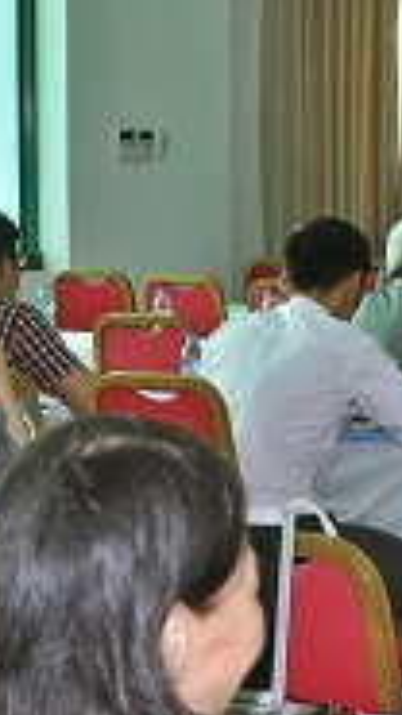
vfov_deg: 17.5
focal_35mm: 122
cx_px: 468
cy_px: 218
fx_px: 2312
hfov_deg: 9.8
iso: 220
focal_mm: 21
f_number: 3.8
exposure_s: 1/200
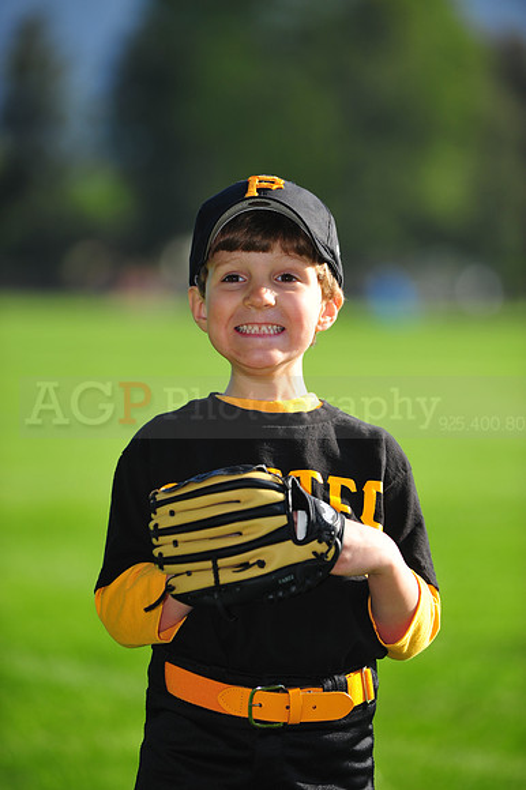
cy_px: 395
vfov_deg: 10.3
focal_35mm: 200
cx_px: 263
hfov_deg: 6.9
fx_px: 4388
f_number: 4
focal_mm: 200
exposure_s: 1/1000
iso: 200
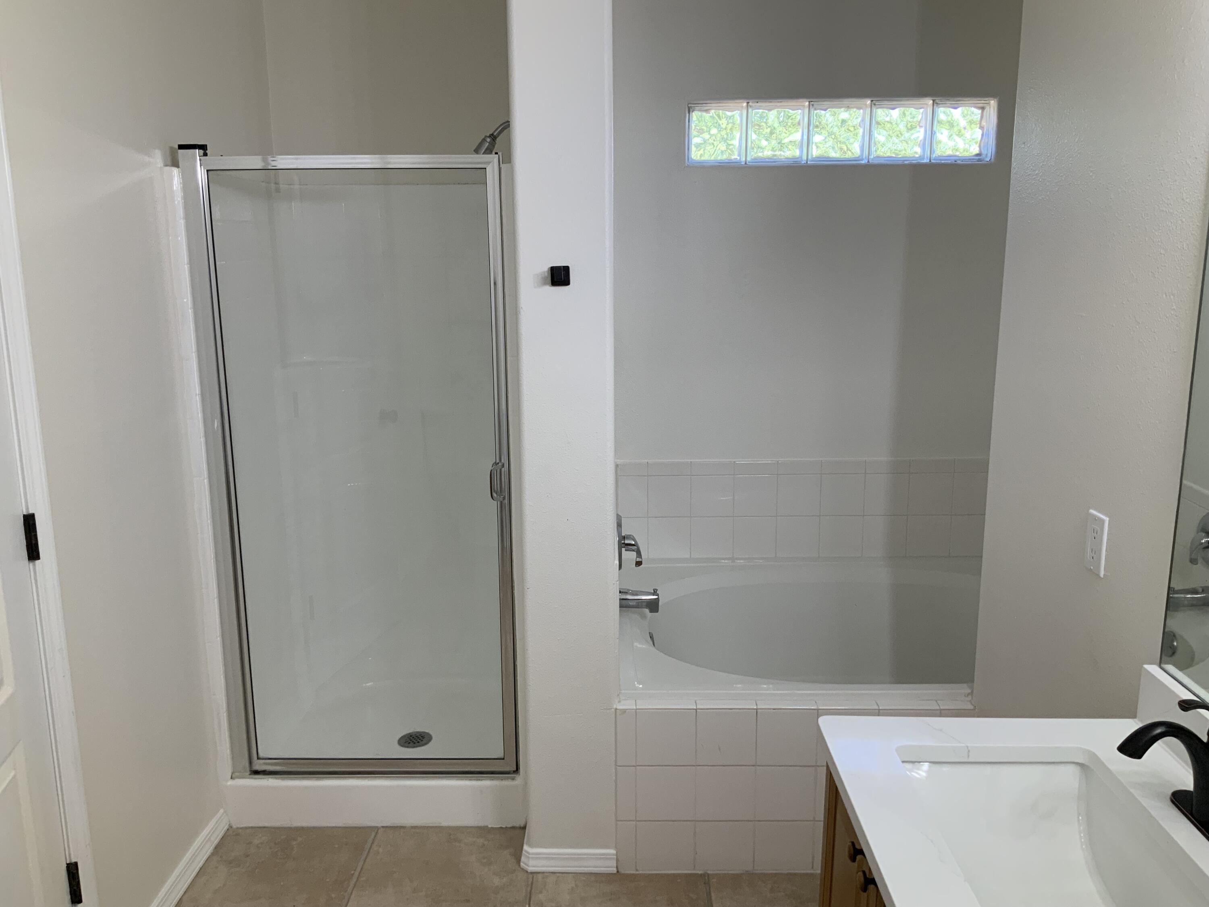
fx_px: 1013
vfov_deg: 48.2
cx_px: 604
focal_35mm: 29
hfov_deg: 61.7
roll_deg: +0.8
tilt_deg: -12.6
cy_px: 454
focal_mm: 3
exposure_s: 1/120
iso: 64
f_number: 1.8
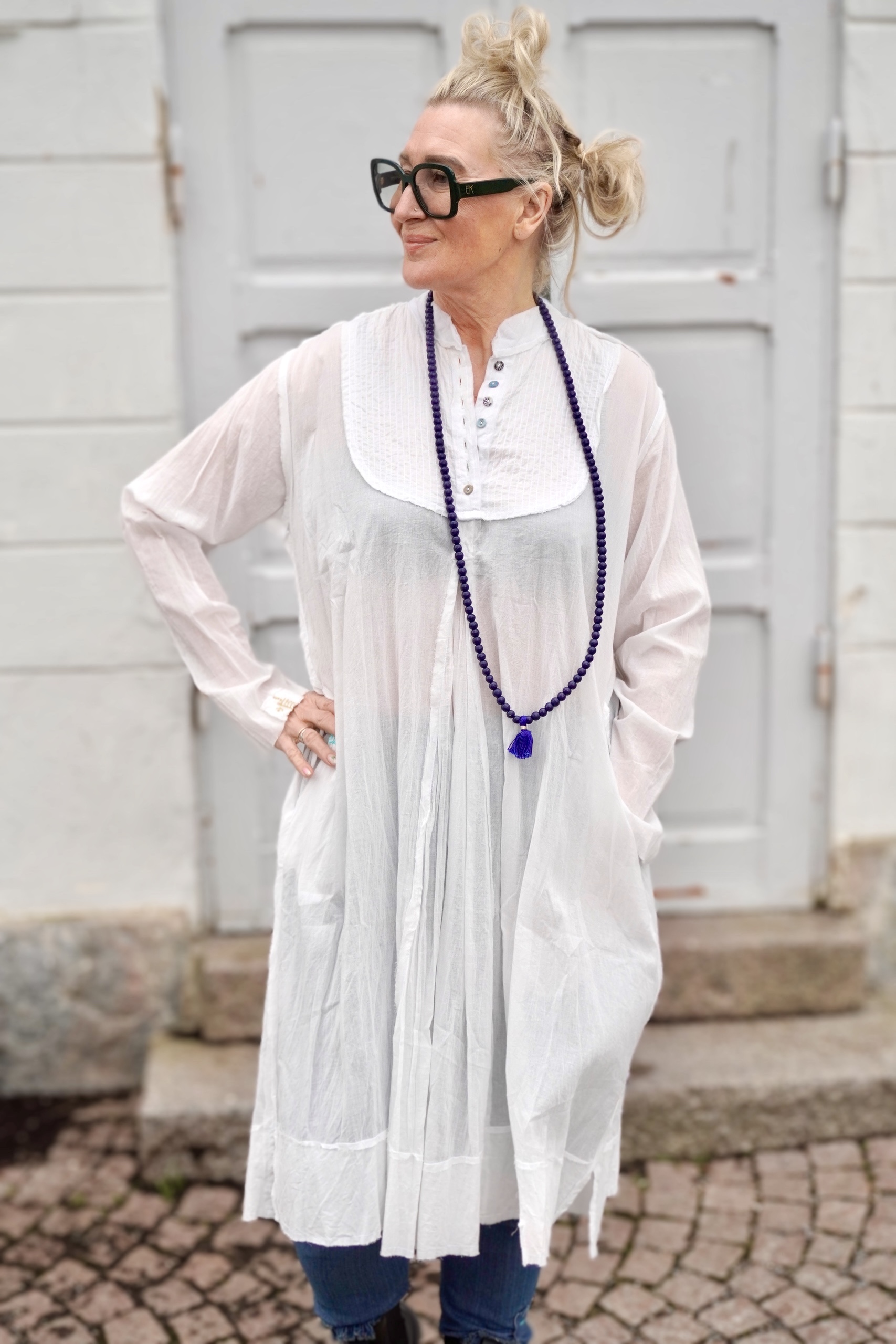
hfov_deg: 30.9
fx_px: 1624
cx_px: 448
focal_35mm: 44
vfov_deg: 45.0
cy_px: 672
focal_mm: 29
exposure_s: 1/160
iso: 500
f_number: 4.5
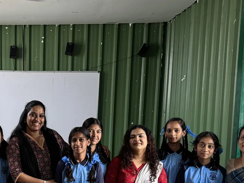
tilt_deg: -9.1
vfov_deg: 23.9
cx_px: 27
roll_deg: +0.8
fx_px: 416
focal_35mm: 59
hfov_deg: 31.3
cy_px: 177
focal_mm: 6.76
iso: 200
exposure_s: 1/113
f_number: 1.78
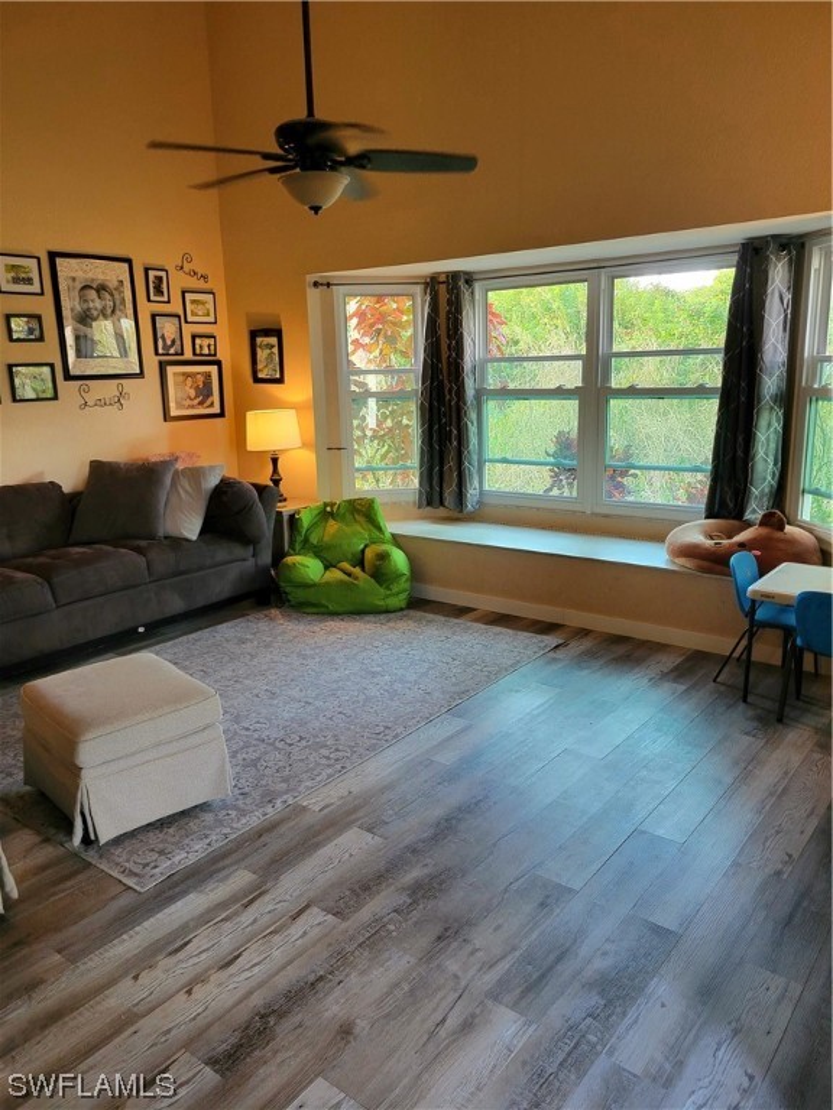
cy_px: 555
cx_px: 416
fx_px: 834
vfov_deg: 67.3
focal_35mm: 26
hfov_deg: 53.1
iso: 250
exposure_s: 1/60.2
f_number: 1.8
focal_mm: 5.4
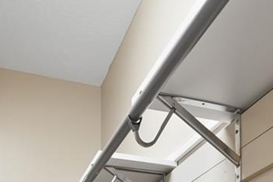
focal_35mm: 54
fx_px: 409
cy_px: 322
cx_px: 150
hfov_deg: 36.9
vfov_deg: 19.3
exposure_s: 1.3
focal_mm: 12
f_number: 7.1
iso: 400
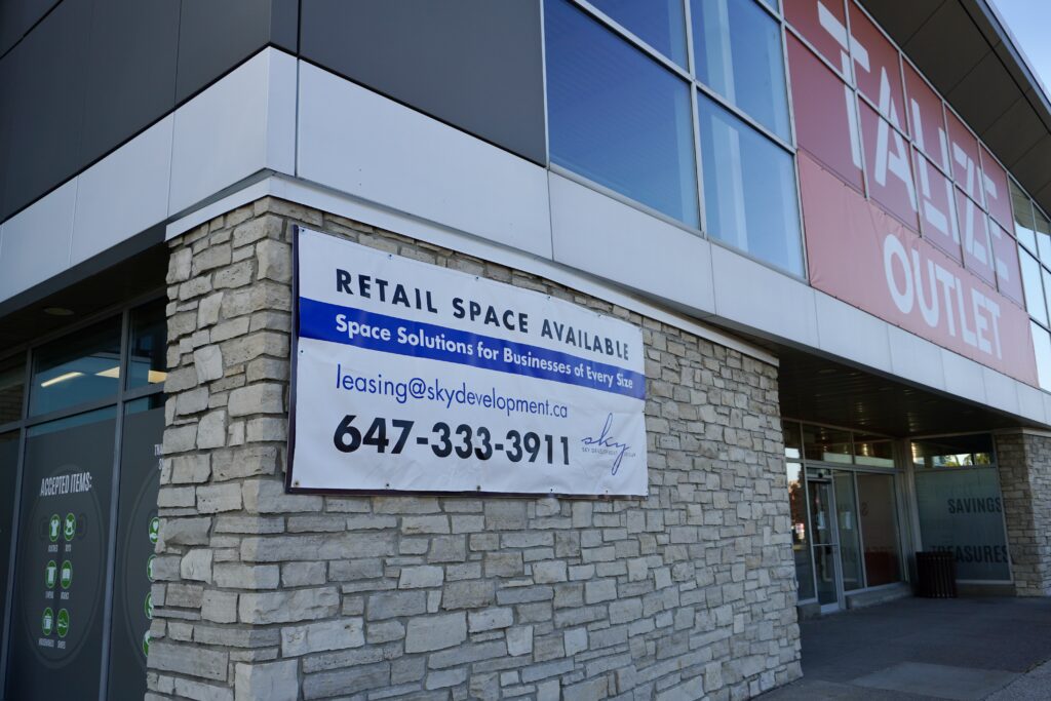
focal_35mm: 30
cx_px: 526
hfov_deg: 61.9
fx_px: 876
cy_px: 350
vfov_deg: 43.6
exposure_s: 1/250
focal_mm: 20
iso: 100
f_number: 5
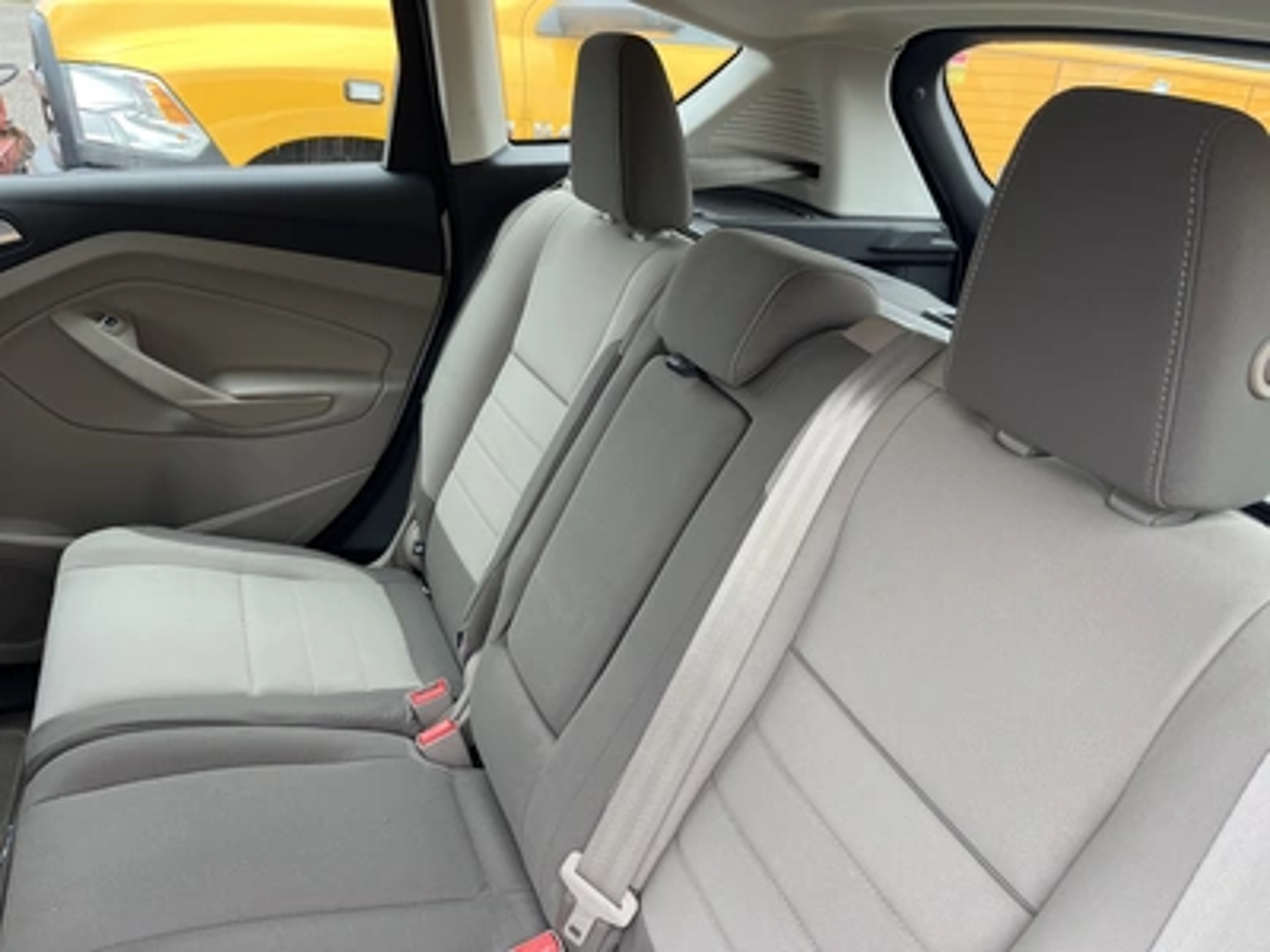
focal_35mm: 26
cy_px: 476
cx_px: 635
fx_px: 954
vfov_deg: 53.1
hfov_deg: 67.3
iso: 40
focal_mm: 5.1
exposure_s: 1/192
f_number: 1.6
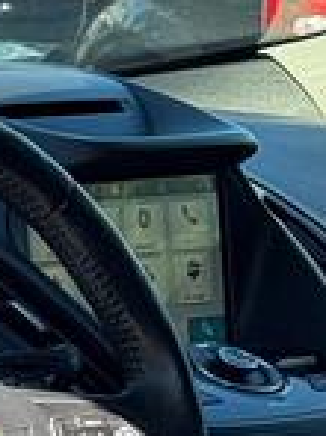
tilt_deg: -7.5
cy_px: 513
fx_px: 3936
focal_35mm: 313
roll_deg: -0.9
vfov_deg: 6.3
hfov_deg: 4.6
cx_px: -400
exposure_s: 1/553
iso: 64
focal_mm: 6.76
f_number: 1.78
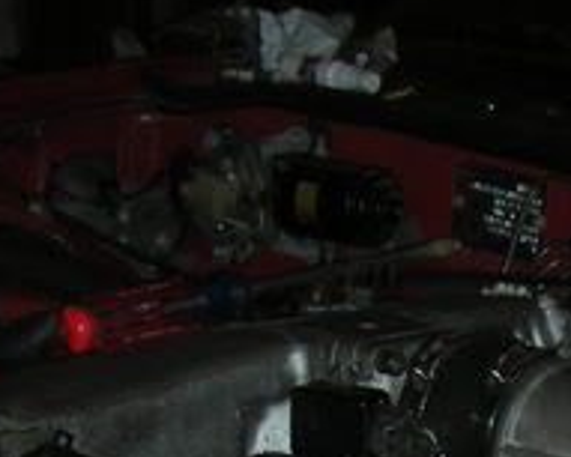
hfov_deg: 13.2
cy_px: 705
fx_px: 2418
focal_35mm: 143
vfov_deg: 10.4
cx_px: 643
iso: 50
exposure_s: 1/60.1
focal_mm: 5.8
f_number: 3
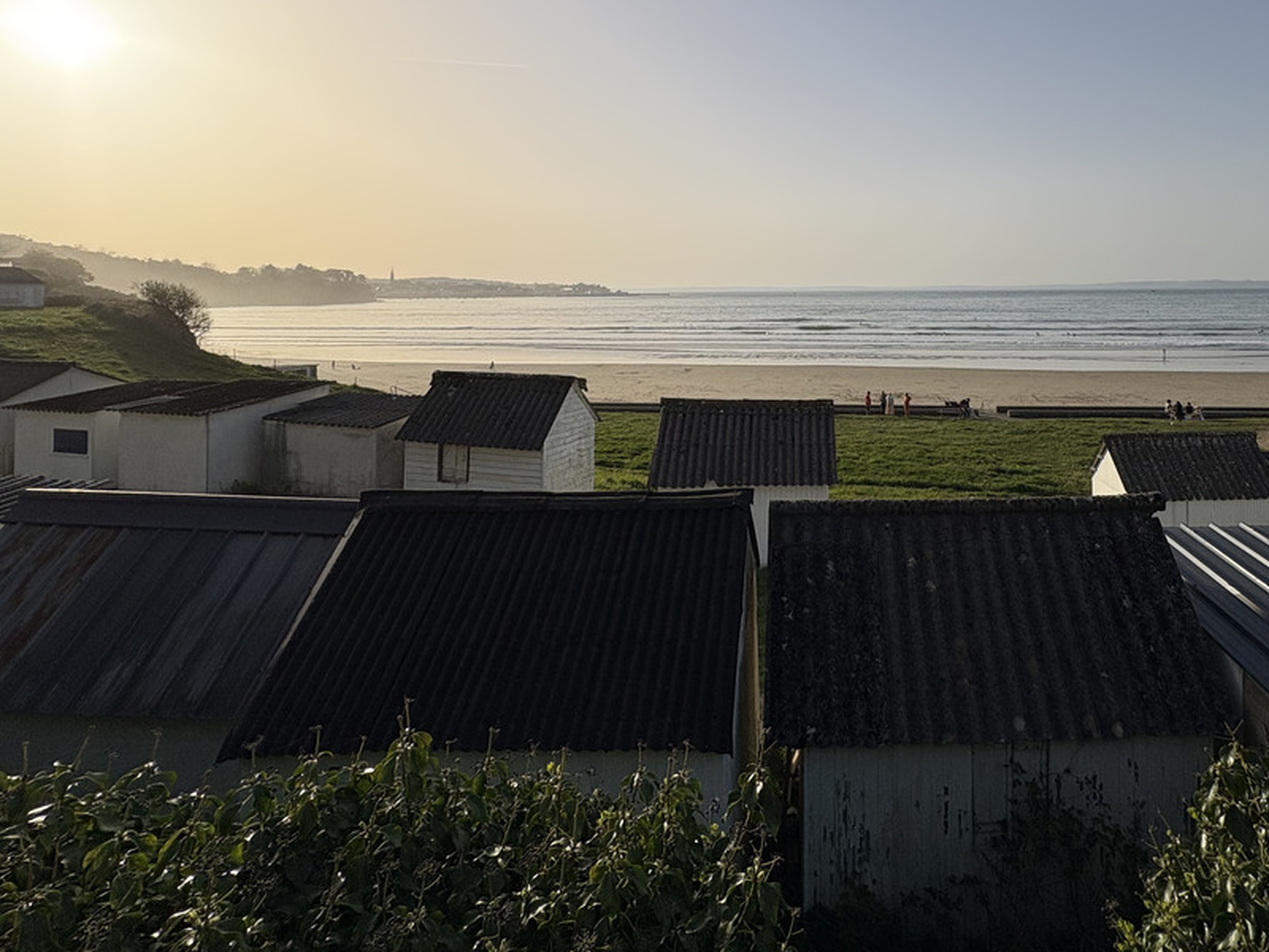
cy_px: 279
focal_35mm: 21
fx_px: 770
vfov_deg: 61.1
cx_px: 812
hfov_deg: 77.2
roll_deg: +0.5
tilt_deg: +1.9
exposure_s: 1/4630
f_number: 2.2
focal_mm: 2.22
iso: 50
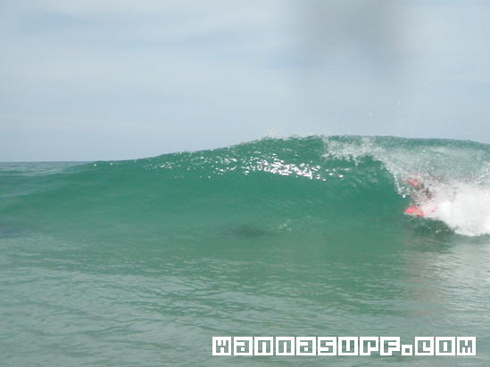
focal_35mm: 64
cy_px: 184
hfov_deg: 30.3
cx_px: 245
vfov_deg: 22.9
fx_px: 906
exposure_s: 1/1000
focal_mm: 11.45
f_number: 8
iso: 800
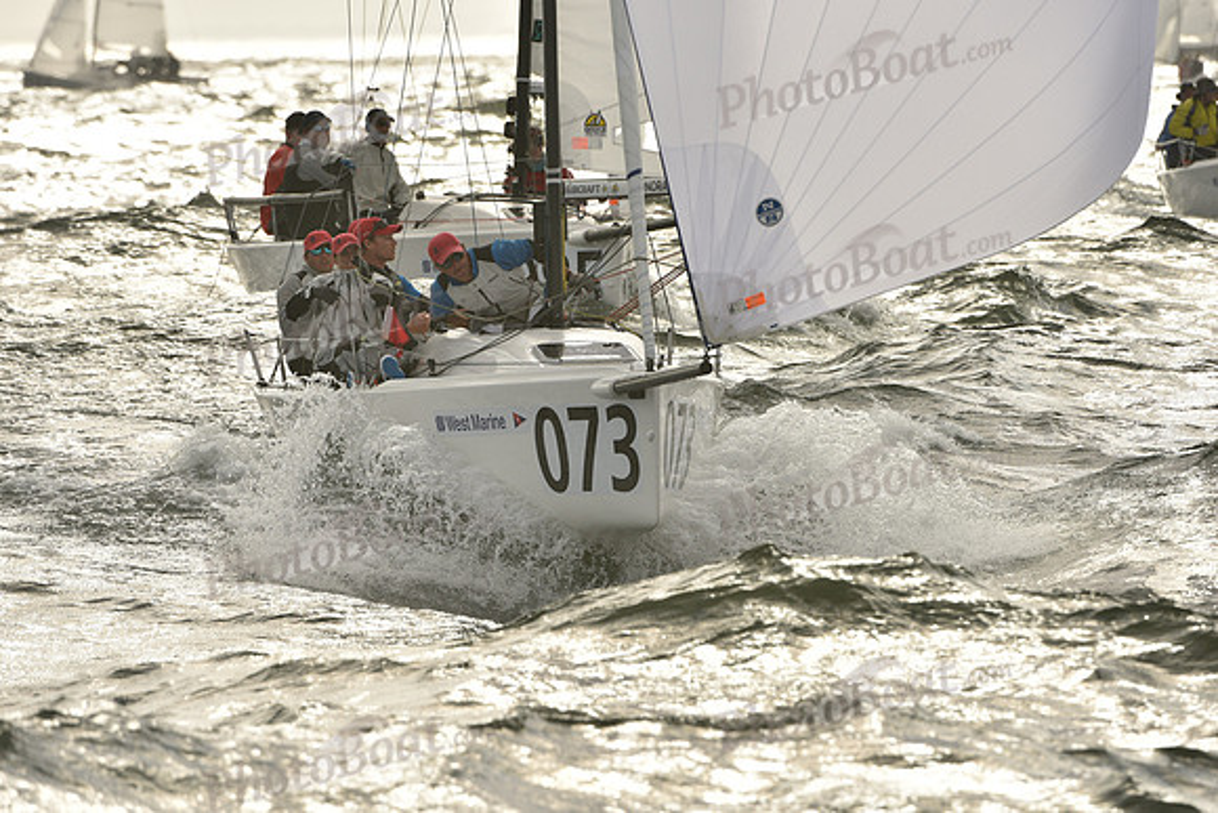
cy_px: 406
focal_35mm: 400
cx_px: 609
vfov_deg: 3.4
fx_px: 13536
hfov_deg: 5.2
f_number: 8
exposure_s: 1/1250
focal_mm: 400
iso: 320
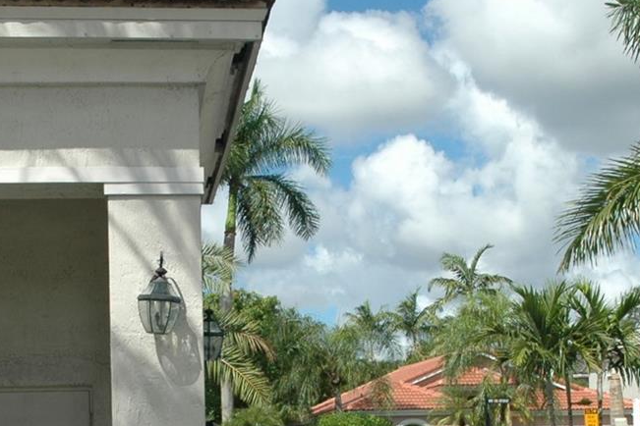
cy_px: 485
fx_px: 1440
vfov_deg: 16.3
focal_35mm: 81
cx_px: 262
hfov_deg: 25.0
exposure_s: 1/500
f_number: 11
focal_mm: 22
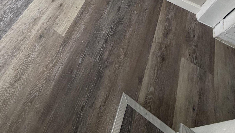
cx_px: 78
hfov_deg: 64.3
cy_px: -80
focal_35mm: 29
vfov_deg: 25.7
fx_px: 181
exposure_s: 1/121
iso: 200
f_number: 2.2
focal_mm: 2.22
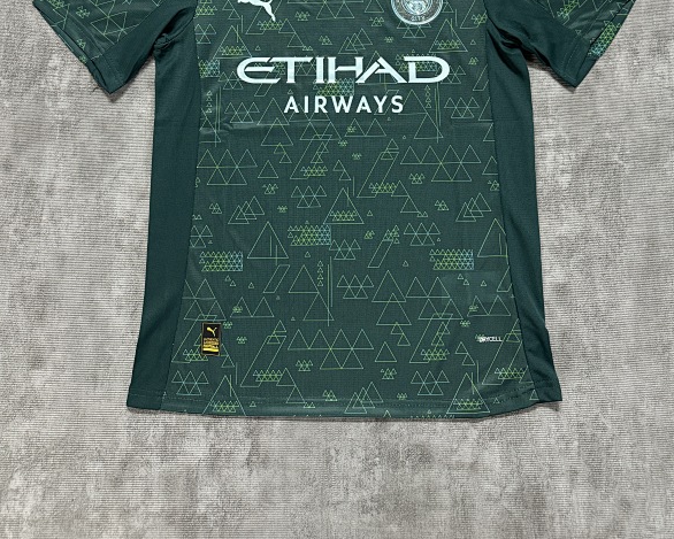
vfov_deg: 43.1
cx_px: 338
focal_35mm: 32
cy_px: 87
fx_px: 638
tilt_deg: -78.5
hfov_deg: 55.7
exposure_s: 1/50
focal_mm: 6.76
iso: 400
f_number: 1.78
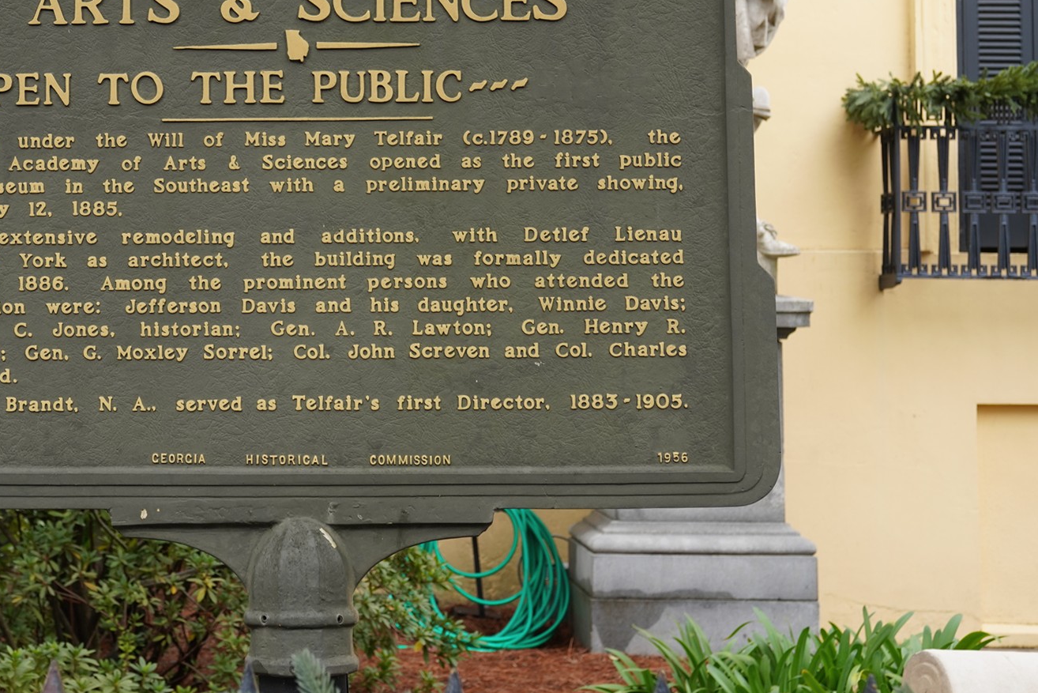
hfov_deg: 28.4
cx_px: 263
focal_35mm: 70
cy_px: 176
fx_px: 2019
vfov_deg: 19.3
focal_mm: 46
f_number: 8
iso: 400
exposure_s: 1/100
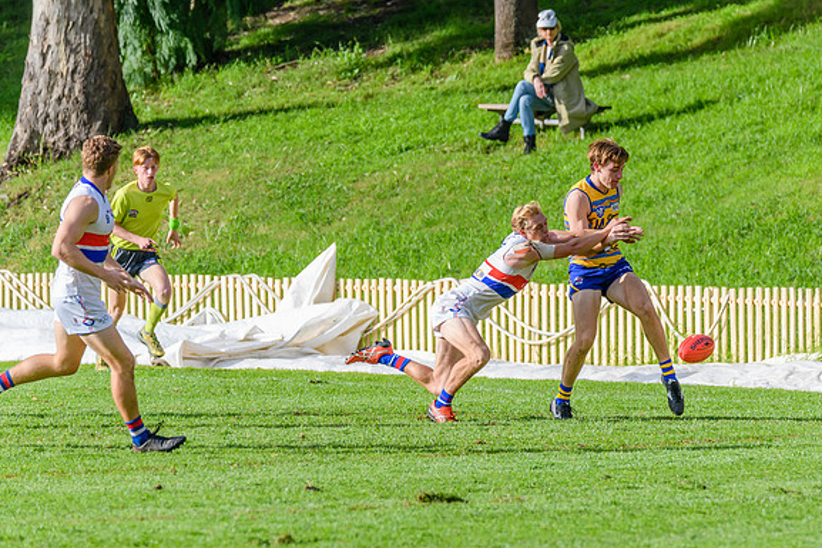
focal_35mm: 484
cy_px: 348
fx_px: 11053
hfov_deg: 4.3
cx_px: 543
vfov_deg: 2.8
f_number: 9
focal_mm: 360
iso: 800
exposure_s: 1/1600
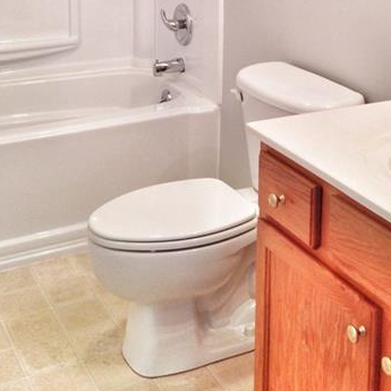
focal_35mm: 65
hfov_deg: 26.4
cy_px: -5
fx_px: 831
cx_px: 240
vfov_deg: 25.1
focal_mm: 4.12
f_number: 2.4
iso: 64
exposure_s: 1/20
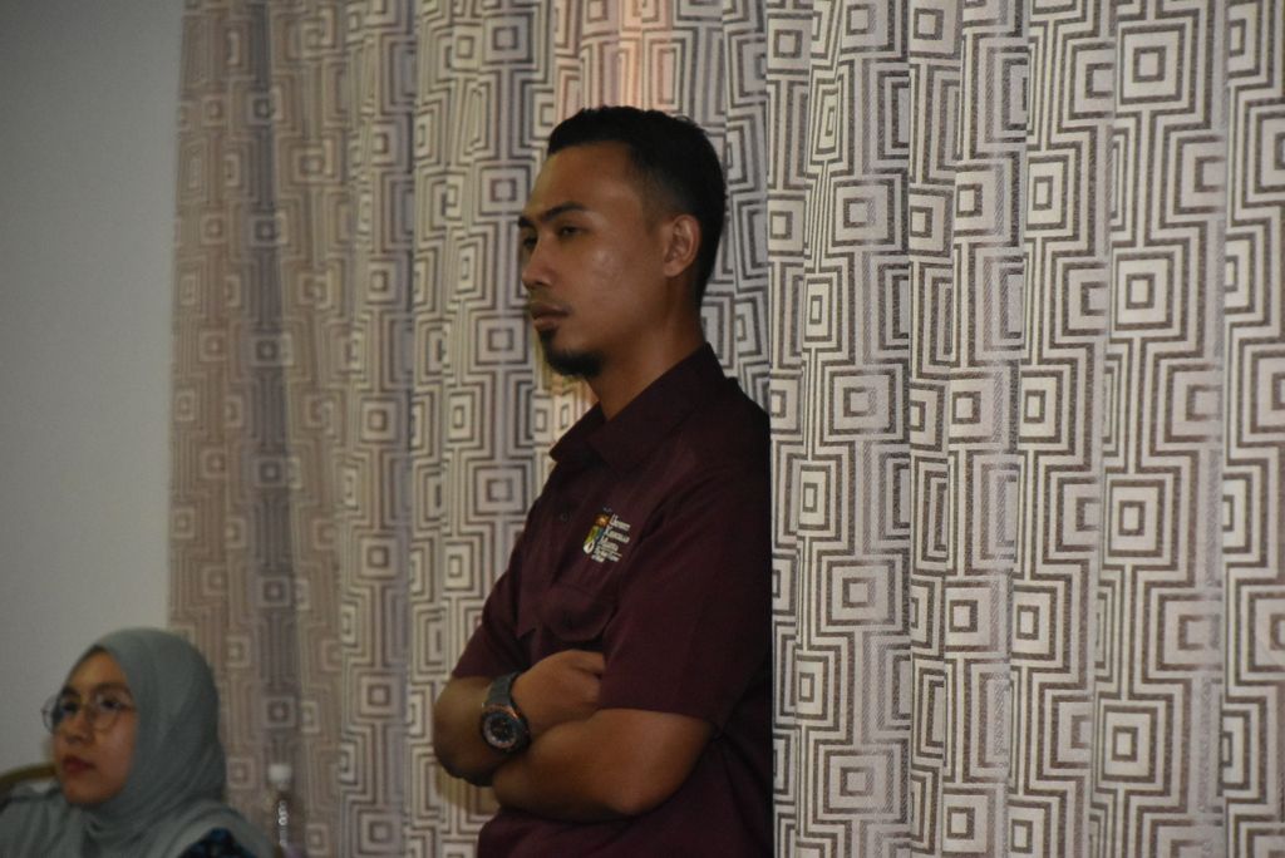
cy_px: 429
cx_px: 642
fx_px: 7232
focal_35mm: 202
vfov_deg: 6.8
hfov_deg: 10.2
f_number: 5.6
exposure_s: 1/160
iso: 4000
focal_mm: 135
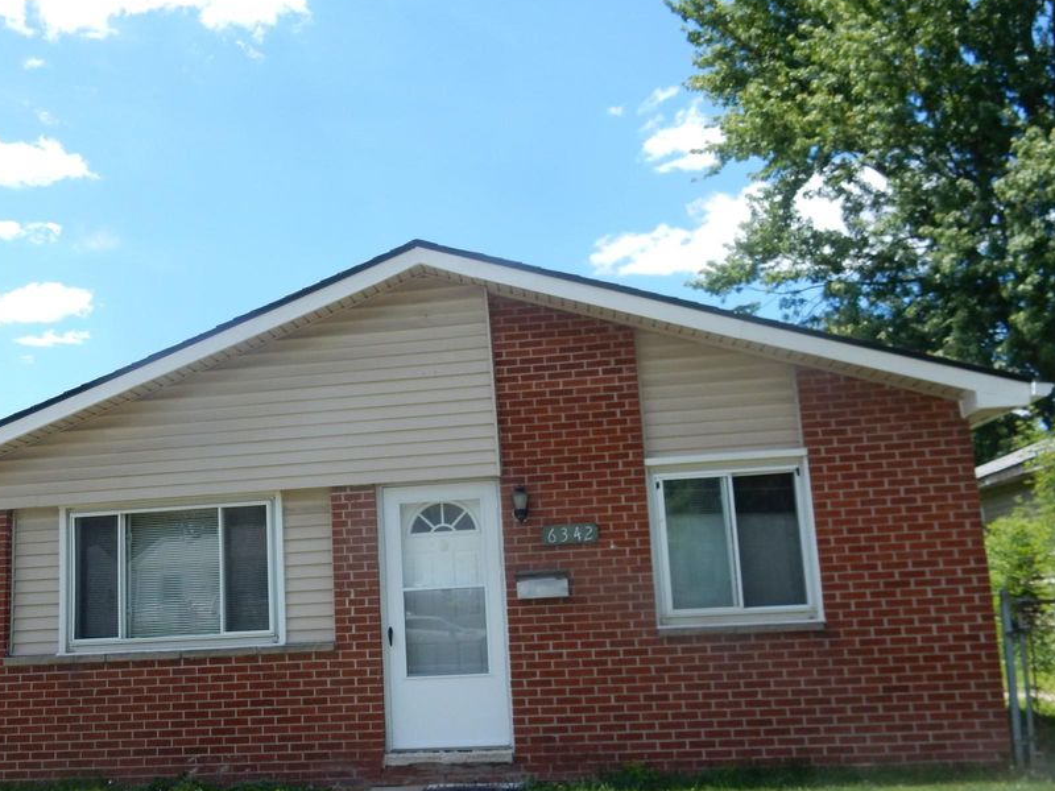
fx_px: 975
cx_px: 448
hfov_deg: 56.6
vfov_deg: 44.1
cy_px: 444
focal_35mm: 32
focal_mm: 4.5
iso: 125
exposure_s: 1/800
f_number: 3.7
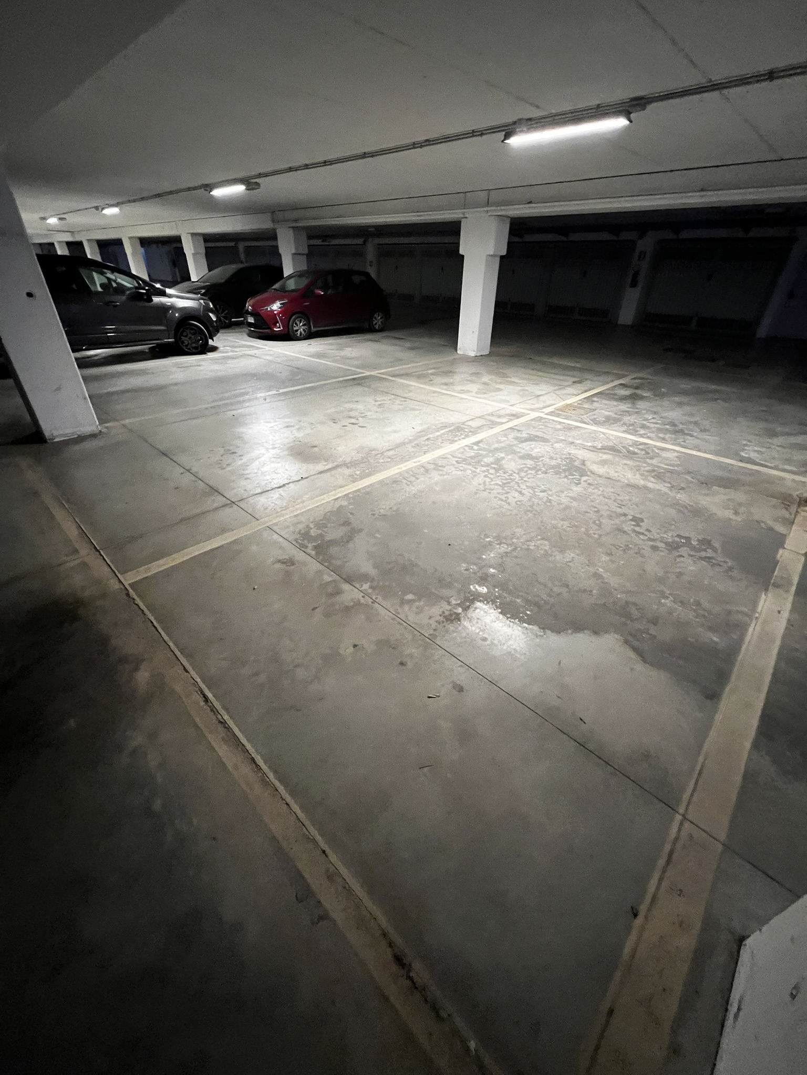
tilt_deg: -32.9
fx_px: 404
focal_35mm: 13
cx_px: 404
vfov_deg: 106.2
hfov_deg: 89.9
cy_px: 538
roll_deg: -0.8
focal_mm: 1.57
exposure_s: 1/50
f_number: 1.8
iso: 640
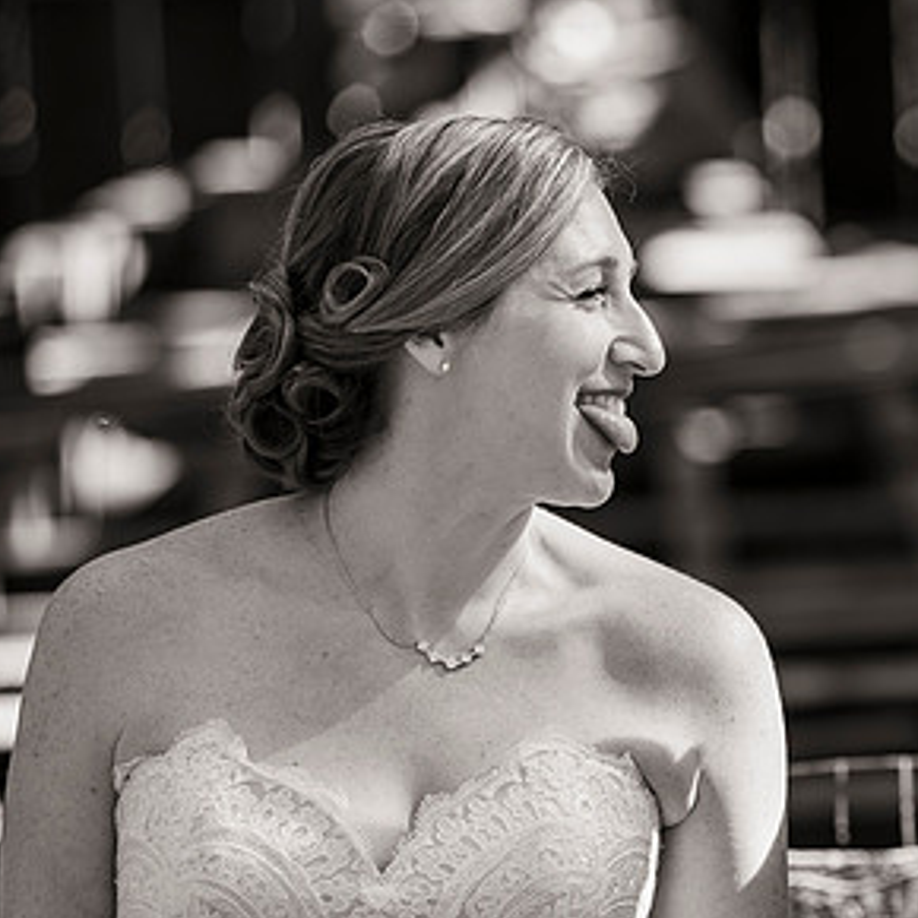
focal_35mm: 263
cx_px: 791
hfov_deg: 6.6
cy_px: 491
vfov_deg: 6.7
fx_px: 7891
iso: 160
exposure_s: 1/250
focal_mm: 155
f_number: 3.2
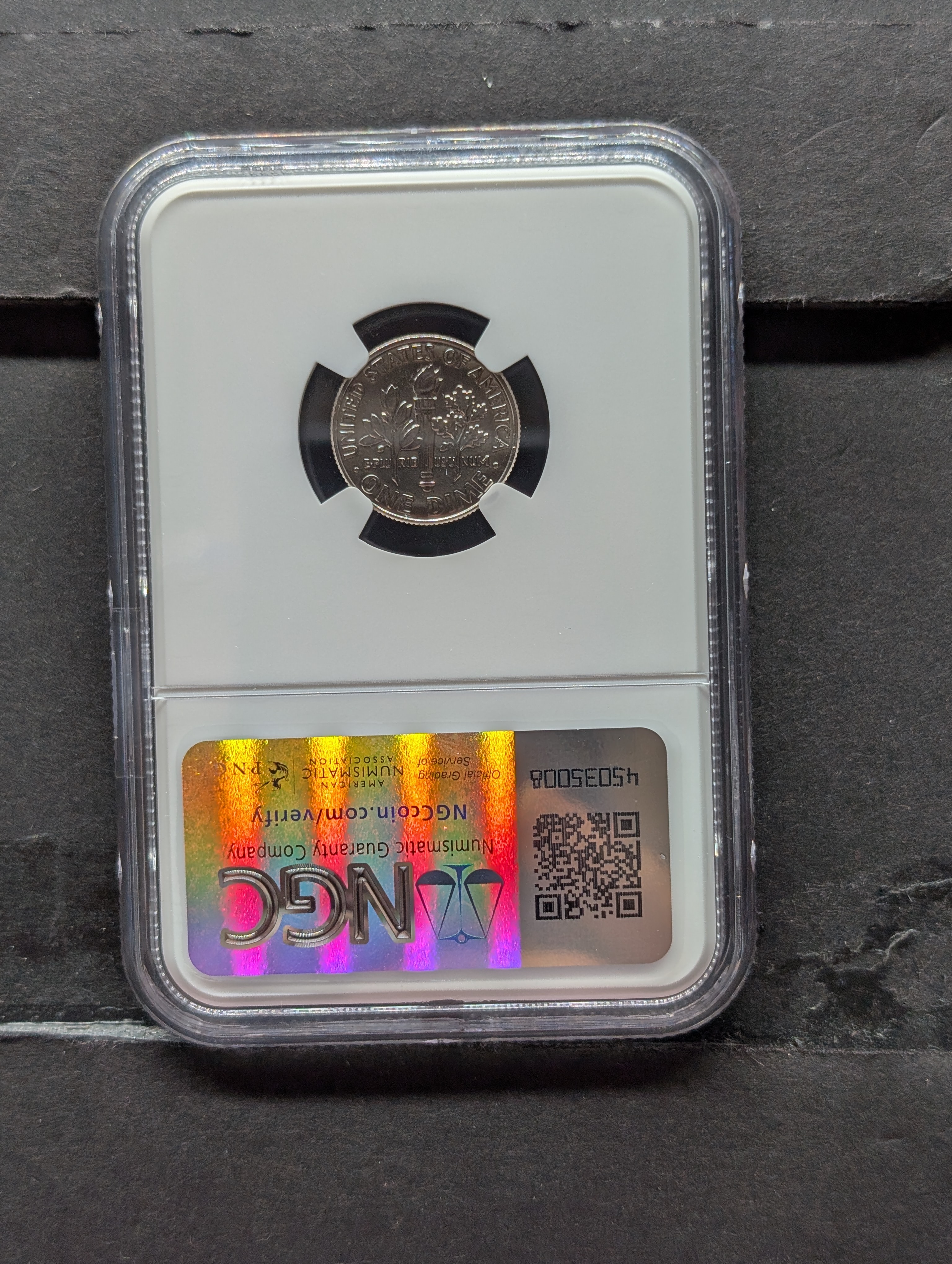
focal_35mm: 49
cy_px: 632
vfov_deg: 38.9
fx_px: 1792
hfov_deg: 29.7
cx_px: 476
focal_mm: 6.9
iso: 20
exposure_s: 1/58
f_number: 1.68
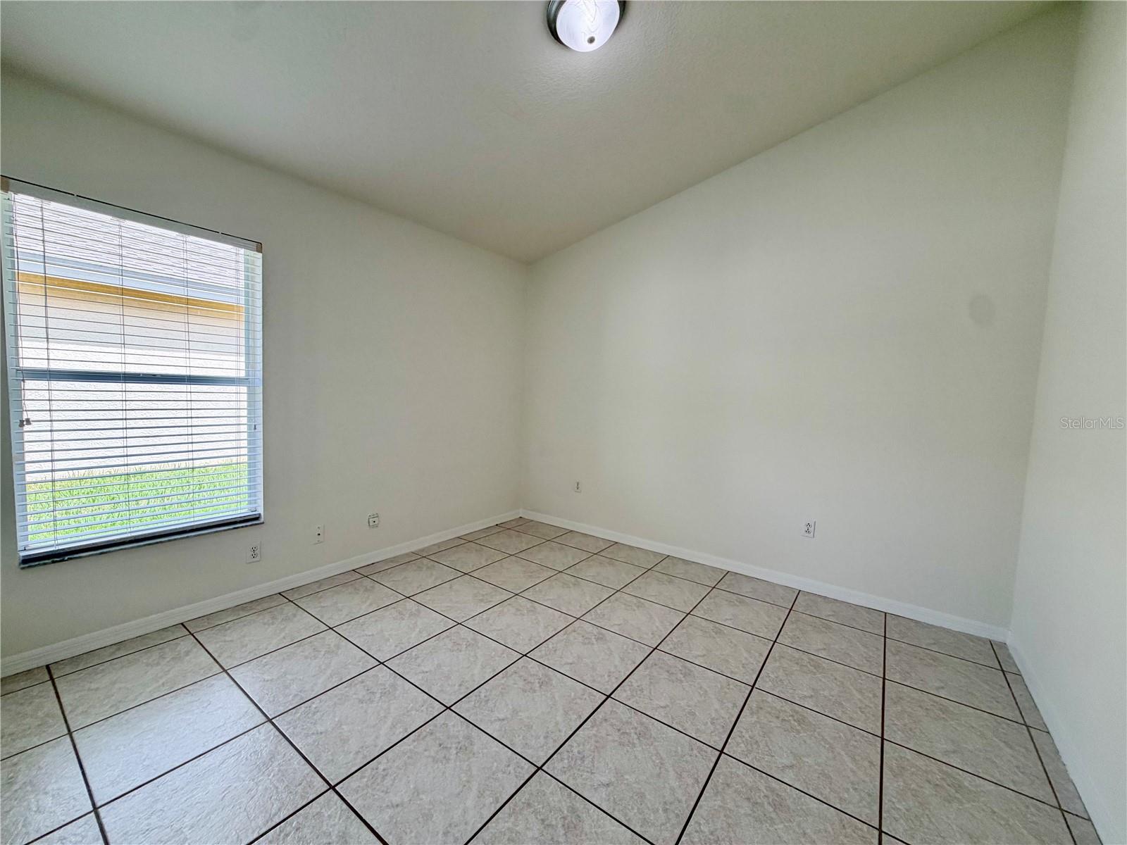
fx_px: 456
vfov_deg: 85.7
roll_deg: -3.6
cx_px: 564
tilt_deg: -4.4
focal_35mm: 14
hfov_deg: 102.1
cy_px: 422
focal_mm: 2.22
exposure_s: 1/120
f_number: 2.2
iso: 64
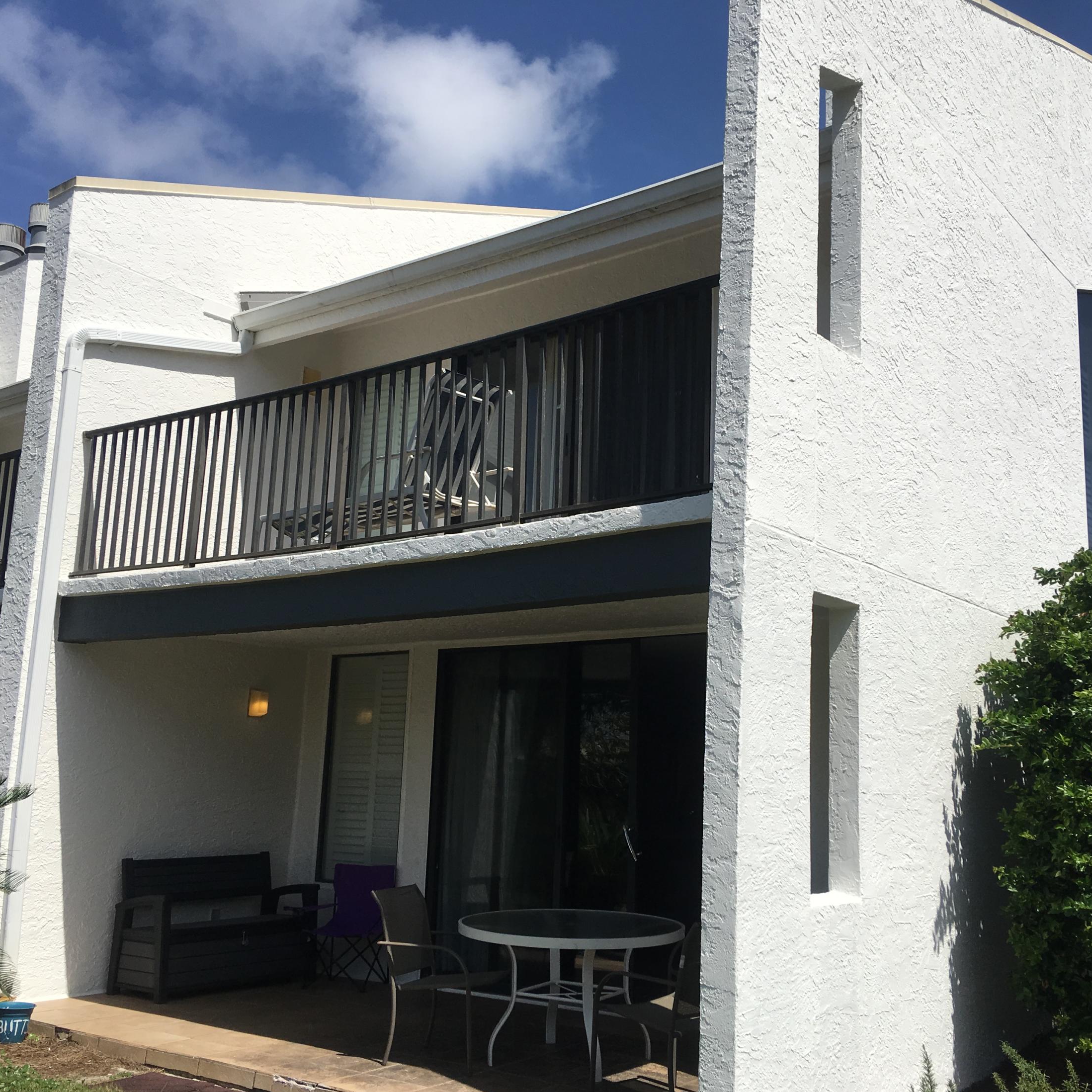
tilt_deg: +14.4
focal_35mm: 35
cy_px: 559
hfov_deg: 47.2
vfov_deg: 47.2
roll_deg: -1.5
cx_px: 577
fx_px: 1249
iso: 25
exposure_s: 1/2653
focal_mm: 4.15
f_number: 2.2
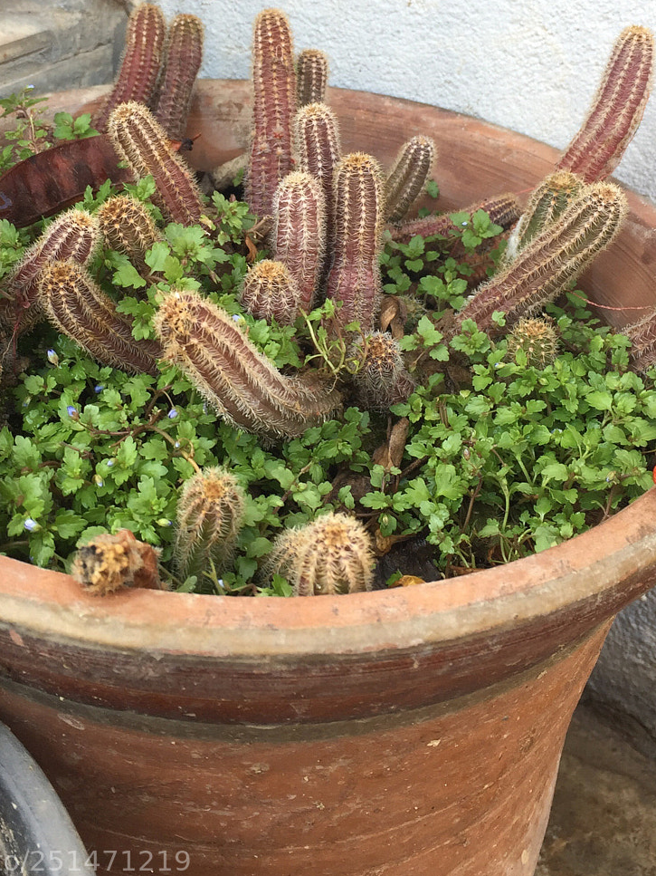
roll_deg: -3.4
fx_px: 1213
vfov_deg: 38.5
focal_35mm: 48
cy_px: 207
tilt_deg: -24.6
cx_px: 260
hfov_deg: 30.2
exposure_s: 1/50
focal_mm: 4.15
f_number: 2.2
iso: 32
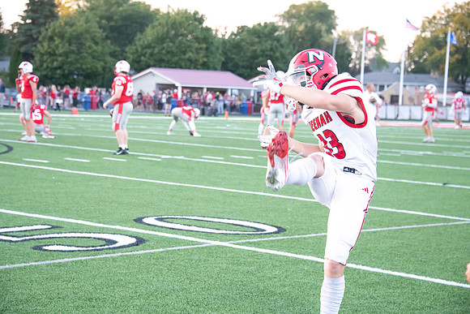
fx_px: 1280
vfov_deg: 14.0
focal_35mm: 98
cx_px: 235
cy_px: 157
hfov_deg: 20.8
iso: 4000
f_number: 5.6
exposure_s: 1/500
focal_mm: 98
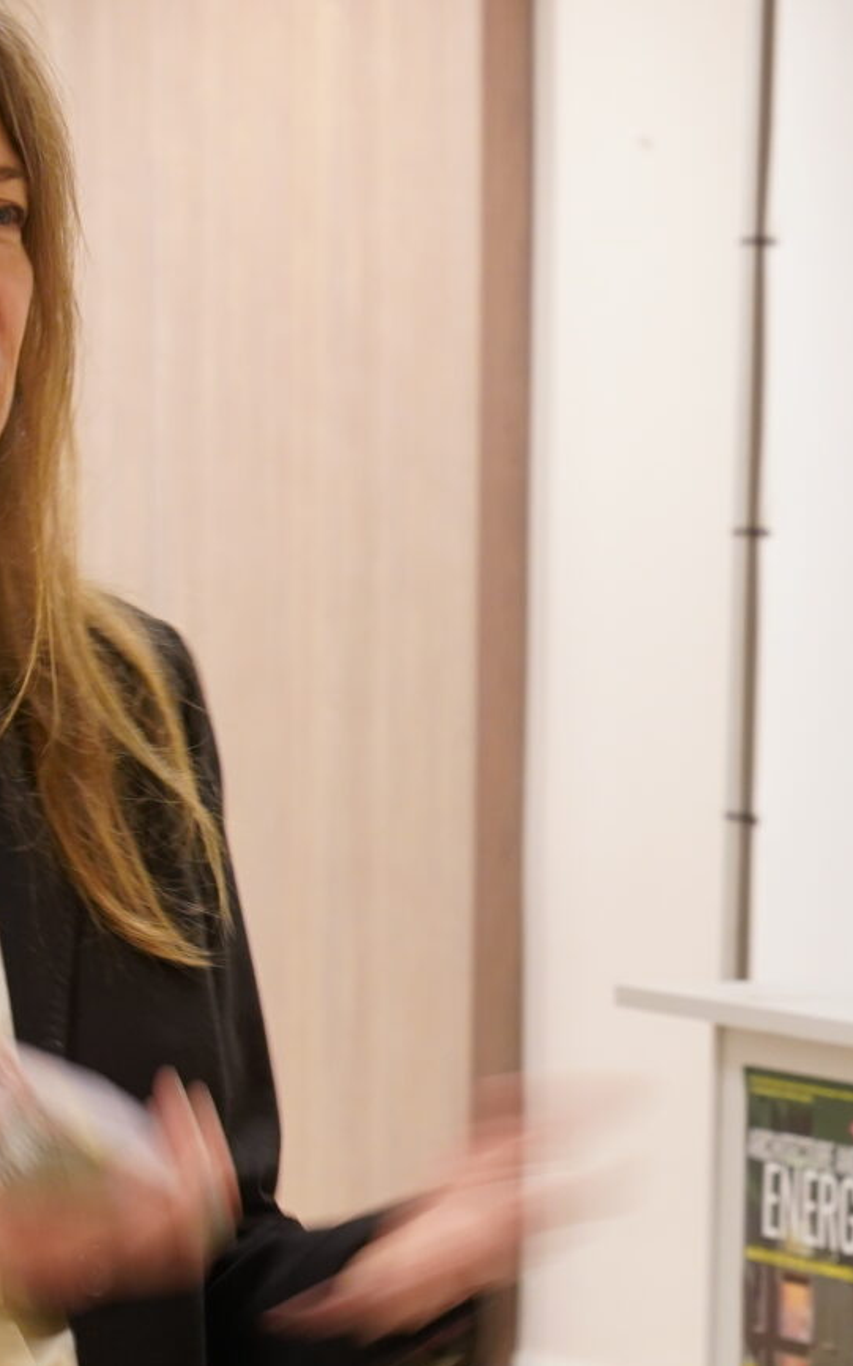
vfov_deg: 9.9
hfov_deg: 6.2
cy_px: 930
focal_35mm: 211
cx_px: 869
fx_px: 7851
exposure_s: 1/15
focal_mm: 70
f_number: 7.1
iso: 1250
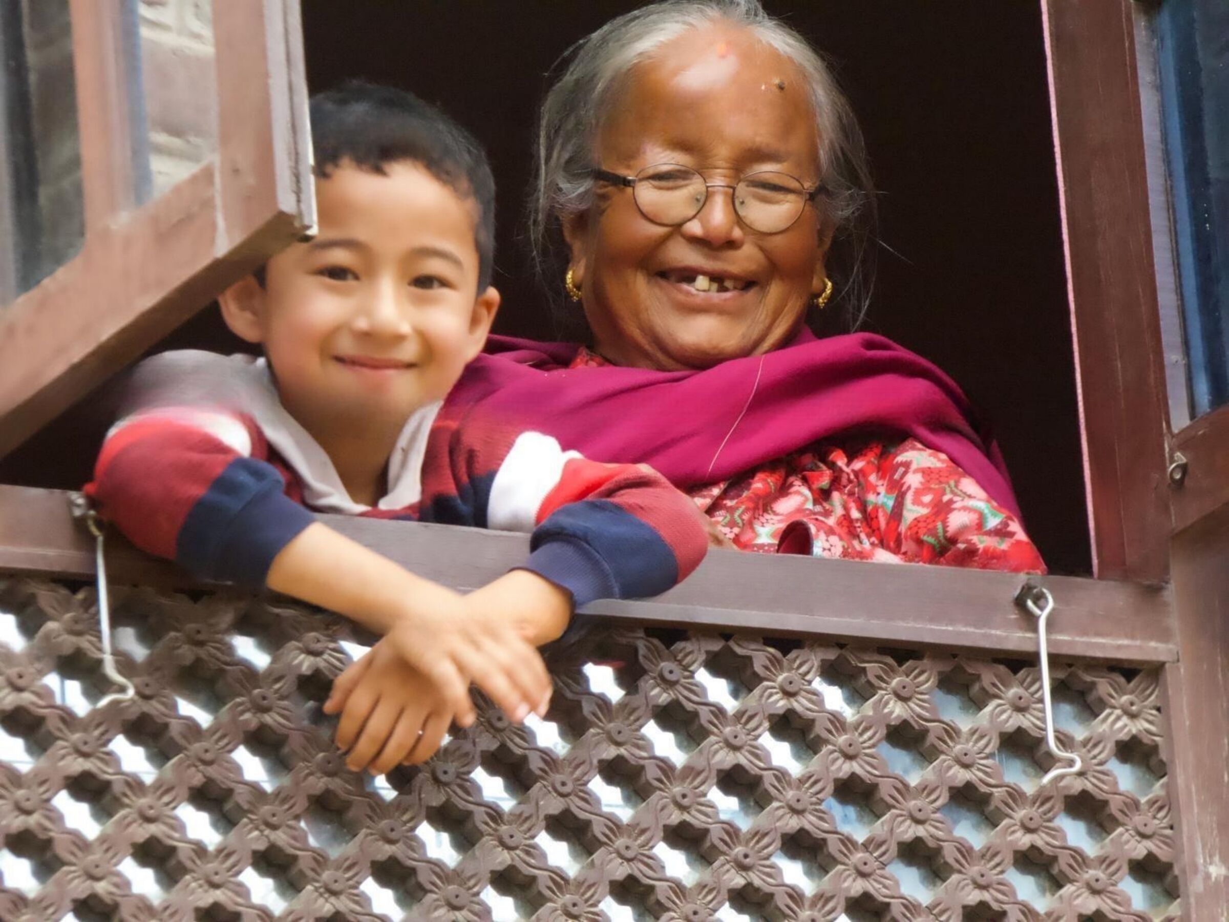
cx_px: 614
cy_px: 461
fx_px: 14202
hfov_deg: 5.0
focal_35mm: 400
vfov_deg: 3.7
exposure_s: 1/160
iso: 800
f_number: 5.6
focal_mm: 71.7
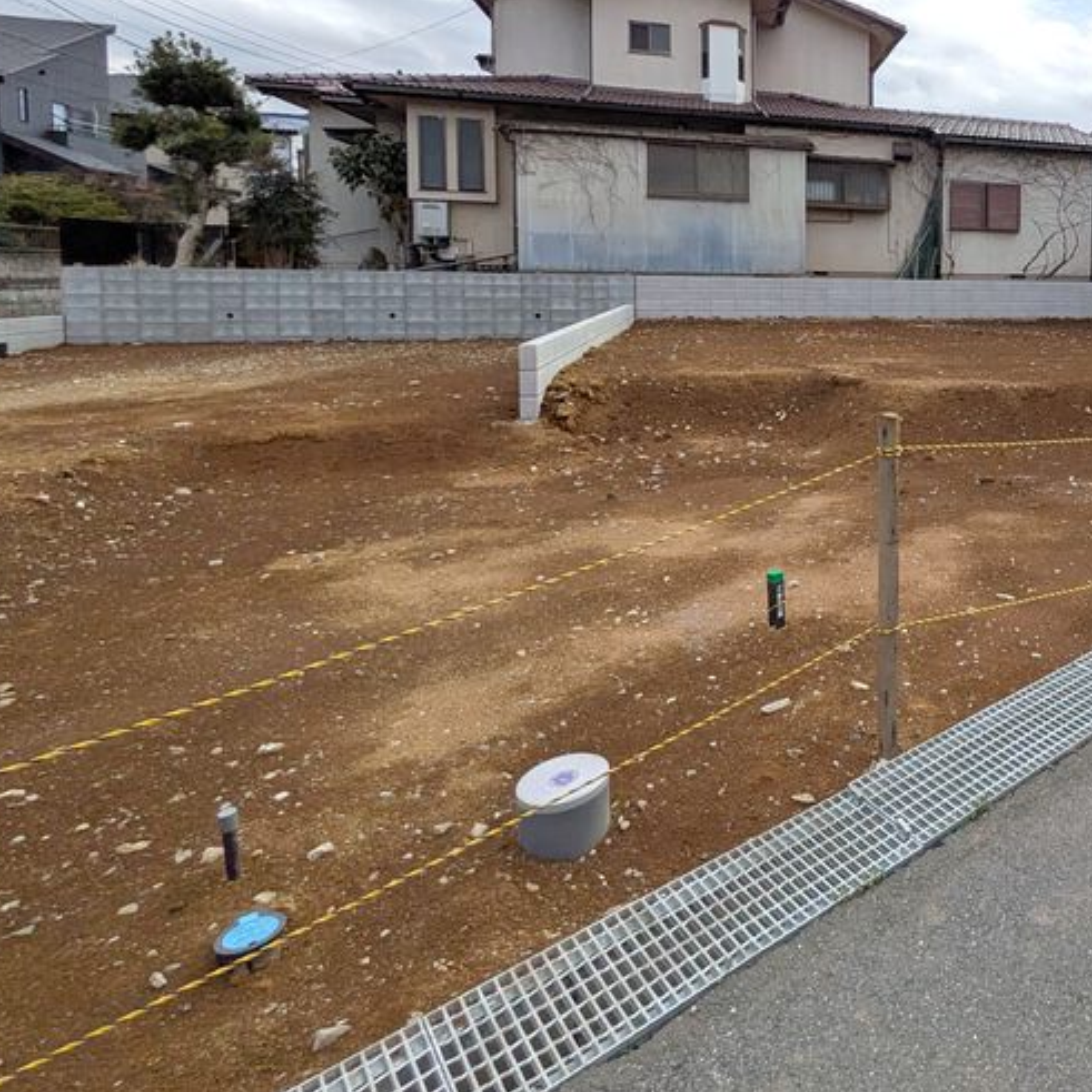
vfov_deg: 62.7
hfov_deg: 54.6
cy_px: 327
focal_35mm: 24
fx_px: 857
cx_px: 1025
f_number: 2.2
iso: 51
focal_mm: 1.83
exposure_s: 1/6410
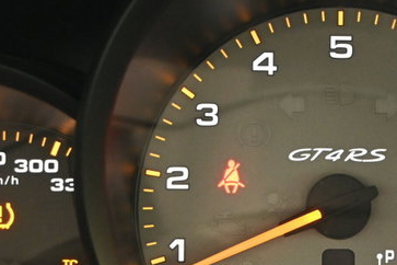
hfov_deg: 20.6
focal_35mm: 97
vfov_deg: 13.8
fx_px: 1074
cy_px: 264
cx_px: 336
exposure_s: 1/40
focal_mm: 23
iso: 2500
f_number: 4.2
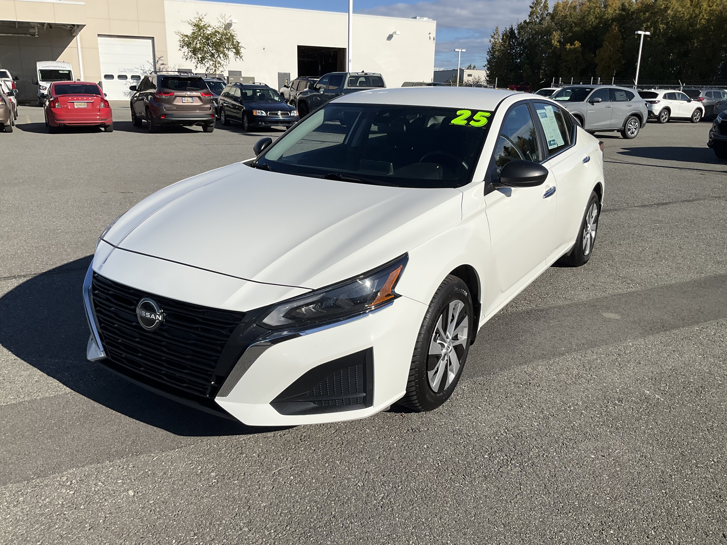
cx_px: 364
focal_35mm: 29
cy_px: 272
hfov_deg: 61.7
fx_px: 609
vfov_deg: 48.2
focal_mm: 3
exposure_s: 1/4065
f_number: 1.8
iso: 25
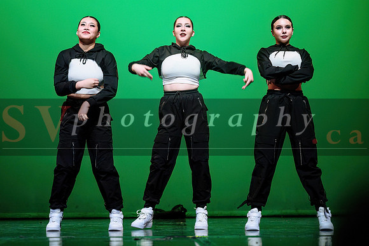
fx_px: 850
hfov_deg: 24.5
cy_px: 113
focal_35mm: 83
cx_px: 160
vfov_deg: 16.5
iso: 2000
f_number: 2.8
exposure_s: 1/270
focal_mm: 70
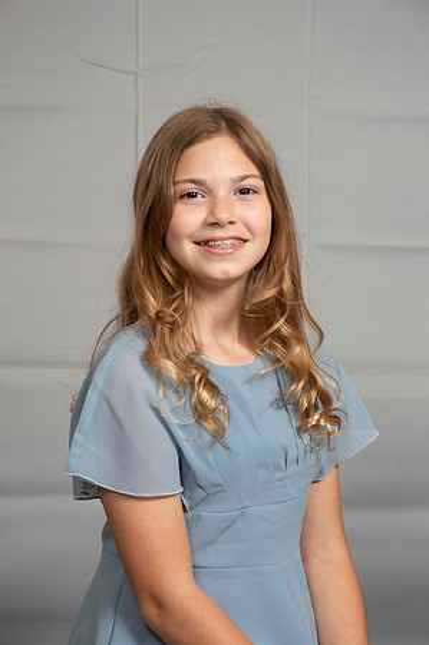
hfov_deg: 13.0
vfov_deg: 19.5
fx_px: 1881
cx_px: 214
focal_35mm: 105
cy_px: 322
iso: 100
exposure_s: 1/60
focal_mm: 70
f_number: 6.3
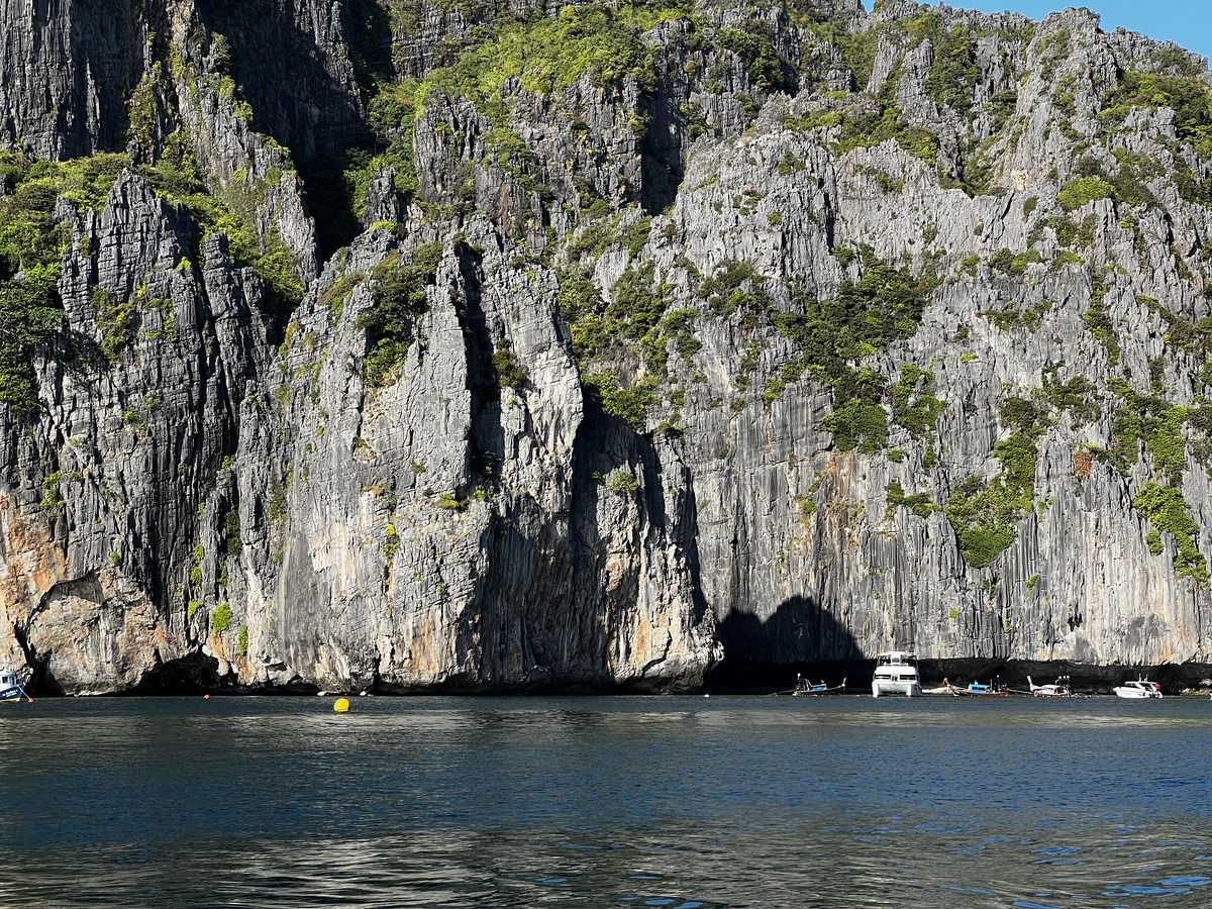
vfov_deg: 19.1
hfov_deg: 25.3
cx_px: 606
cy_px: 454
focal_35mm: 77
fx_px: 2696
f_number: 2.8
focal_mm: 9
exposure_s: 1/392
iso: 32
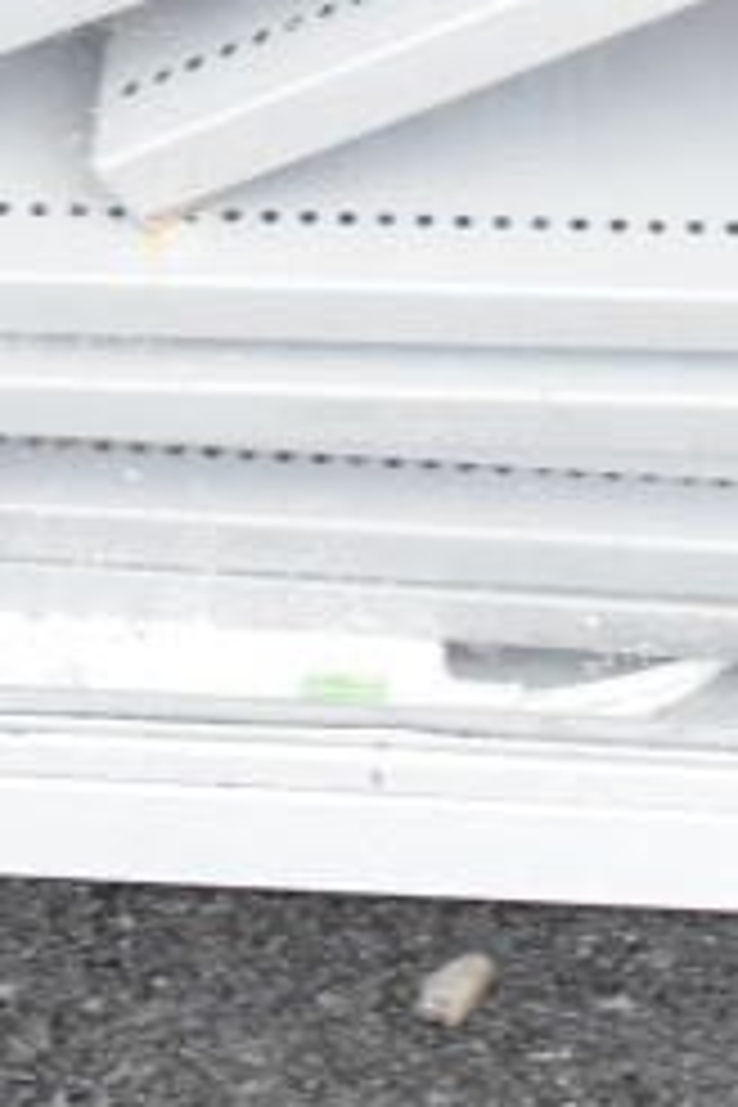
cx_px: 400
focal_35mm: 156
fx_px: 4797
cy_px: -896
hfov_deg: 8.8
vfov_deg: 12.1
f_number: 6.3
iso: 1600
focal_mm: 28
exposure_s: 1/160
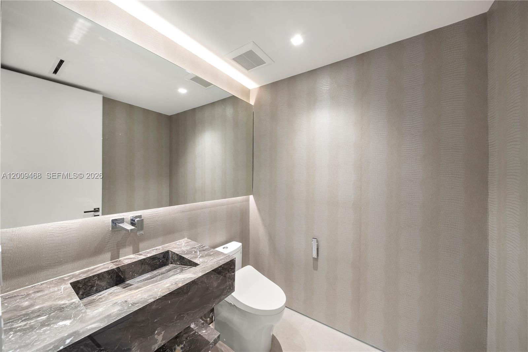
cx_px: 264
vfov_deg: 90.0
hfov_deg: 112.6
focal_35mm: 12
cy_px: 176
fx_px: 176
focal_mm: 12
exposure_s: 1/3
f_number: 9
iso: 200
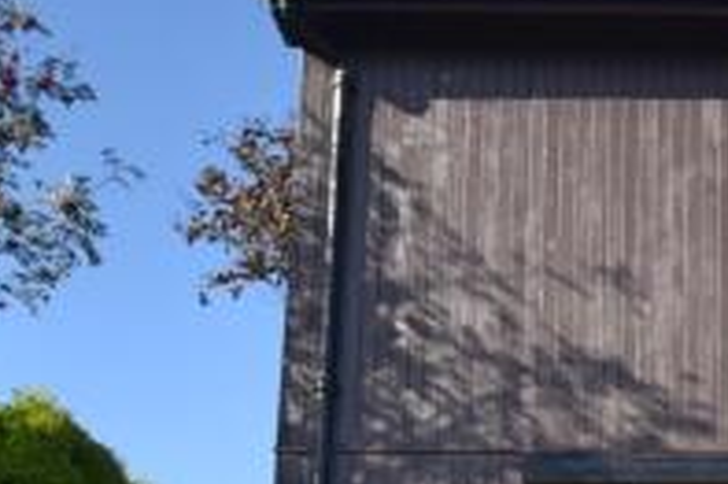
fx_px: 1576
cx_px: 780
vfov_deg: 16.7
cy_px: 580
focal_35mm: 78
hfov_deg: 24.4
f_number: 7.1
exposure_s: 1/200
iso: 100
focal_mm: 10
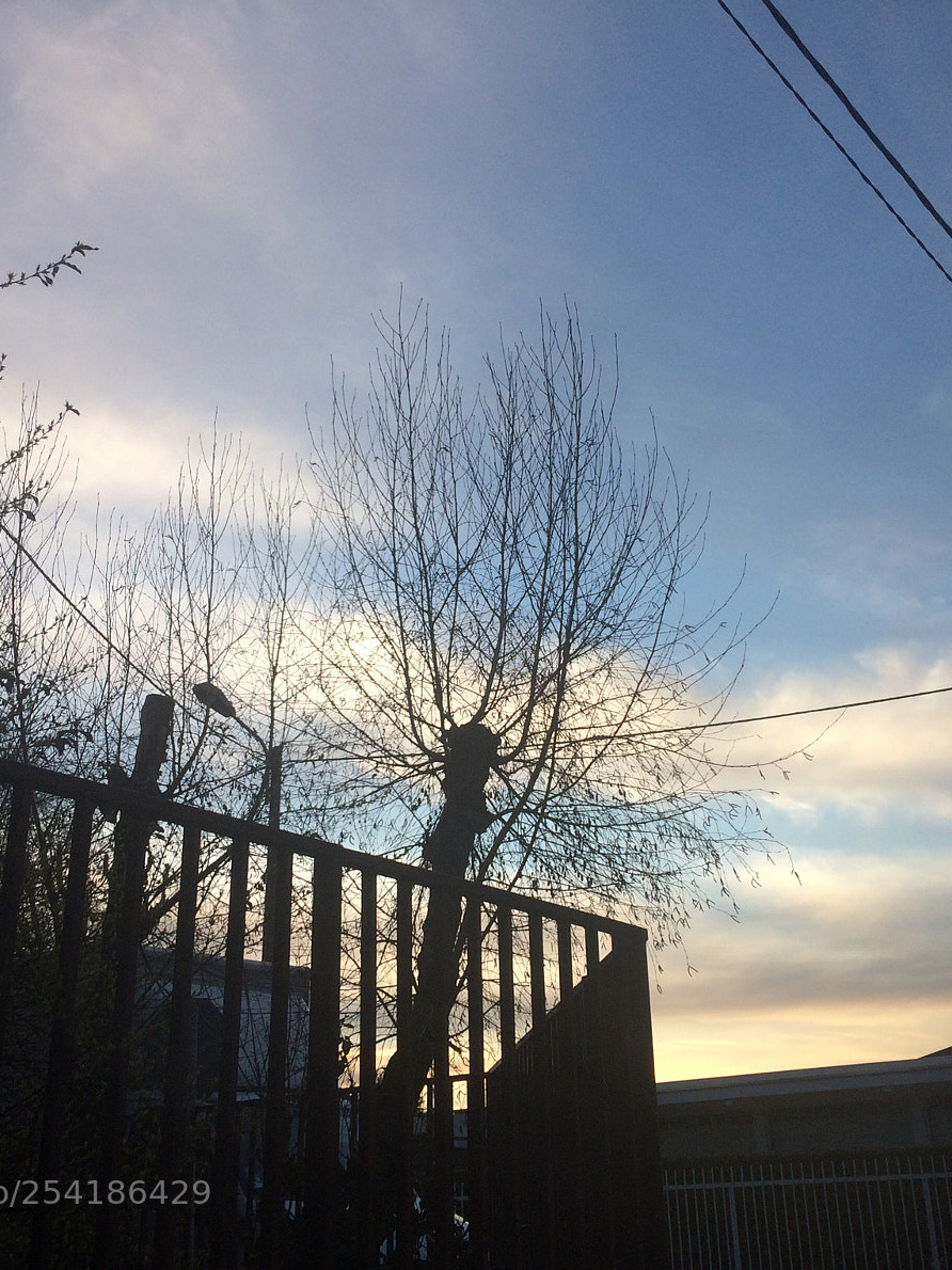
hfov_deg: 36.8
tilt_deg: +21.3
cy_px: 636
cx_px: 506
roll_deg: +2.6
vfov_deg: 47.9
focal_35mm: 39
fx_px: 1431
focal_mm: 4.15
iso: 32
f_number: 2.2
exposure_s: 1/252
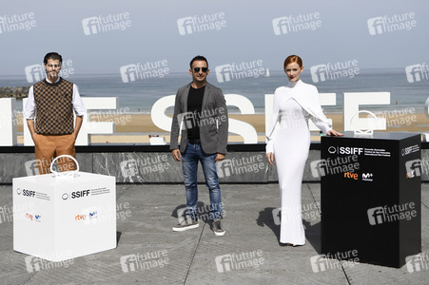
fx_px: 595
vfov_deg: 27.0
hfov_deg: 39.6
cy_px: 142
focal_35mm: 50
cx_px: 214
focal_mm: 50
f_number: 4
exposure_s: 1/4000
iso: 200
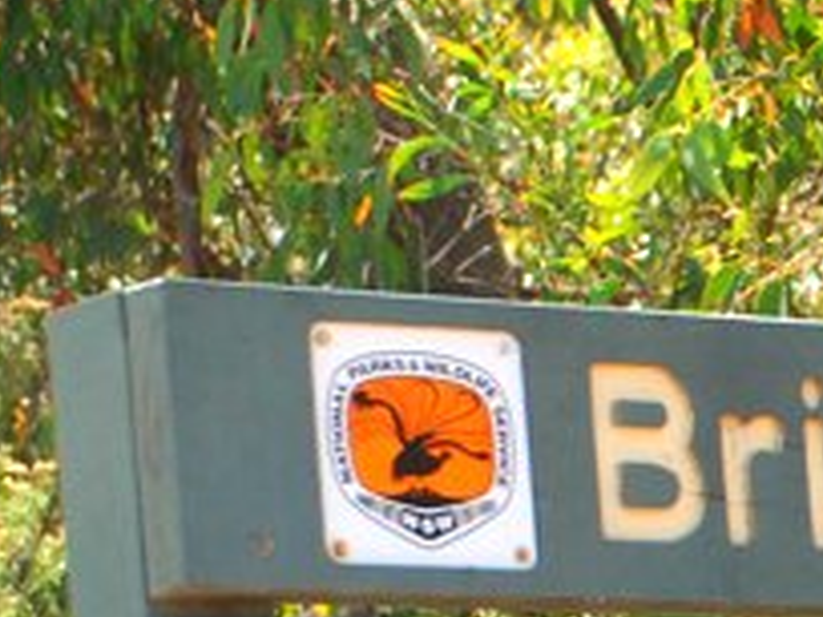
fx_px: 8274
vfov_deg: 4.3
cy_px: 776
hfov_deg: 5.6
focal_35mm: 348
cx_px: 1501
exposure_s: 1/125
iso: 125
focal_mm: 48
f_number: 5.6
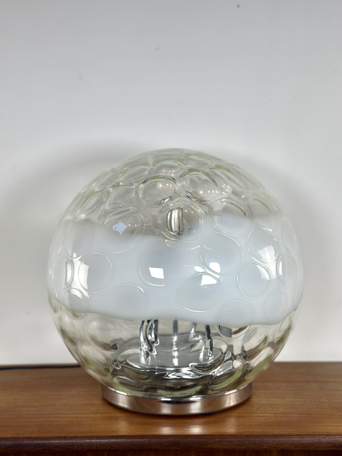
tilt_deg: -2.8
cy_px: 228
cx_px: 171
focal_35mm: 48
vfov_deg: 39.7
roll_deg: +0.5
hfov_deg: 30.3
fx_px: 632
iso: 80
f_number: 1.78
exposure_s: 1/363
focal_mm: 6.86
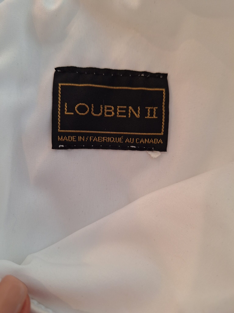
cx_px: 117
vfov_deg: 73.9
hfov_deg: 58.9
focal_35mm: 23
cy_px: 156
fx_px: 207
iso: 125
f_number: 1.8
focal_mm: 5.54
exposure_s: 1/40
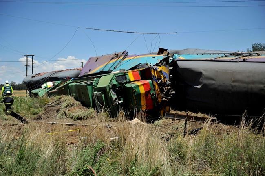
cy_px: 88
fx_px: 353
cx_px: 132
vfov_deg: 28.1
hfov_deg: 41.1
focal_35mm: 48
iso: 160
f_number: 2.8
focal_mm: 48
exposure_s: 1/8000
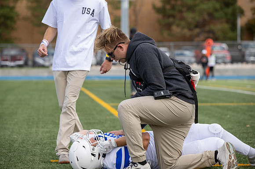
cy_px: 82
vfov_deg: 10.7
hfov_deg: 16.1
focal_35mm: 128
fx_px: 901
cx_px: 125
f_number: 4
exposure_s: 1/800
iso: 200
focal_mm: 125
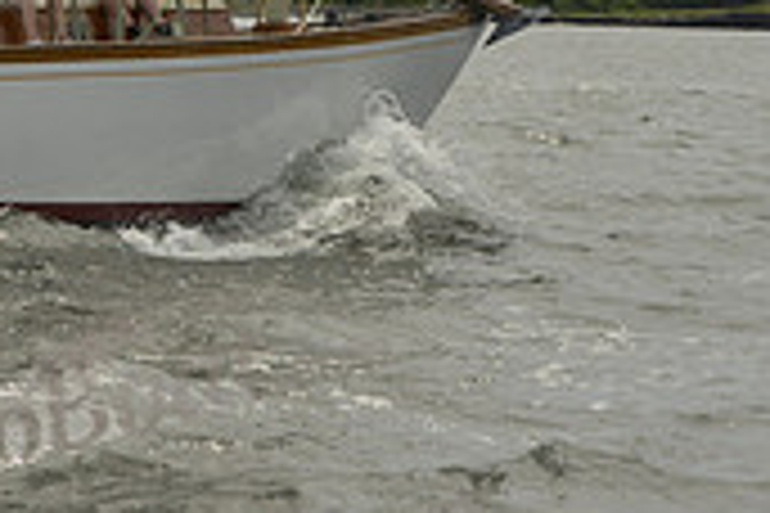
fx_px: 7400
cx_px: -473
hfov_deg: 5.9
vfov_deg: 4.0
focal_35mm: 346
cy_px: -214
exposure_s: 1/1600
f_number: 9
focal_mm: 102
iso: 280
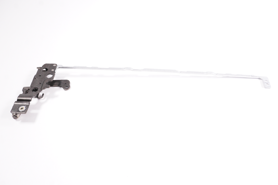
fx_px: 289
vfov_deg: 35.4
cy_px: 92
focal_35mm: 38
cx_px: 139
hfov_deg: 51.3
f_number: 9
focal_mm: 25
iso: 2500
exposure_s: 1/250
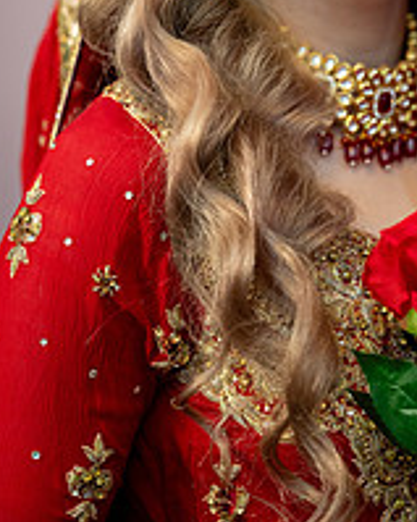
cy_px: -34
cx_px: 372
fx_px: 4925
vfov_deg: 6.0
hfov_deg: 4.8
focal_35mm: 319
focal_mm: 150
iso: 1000
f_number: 2
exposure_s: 1/200
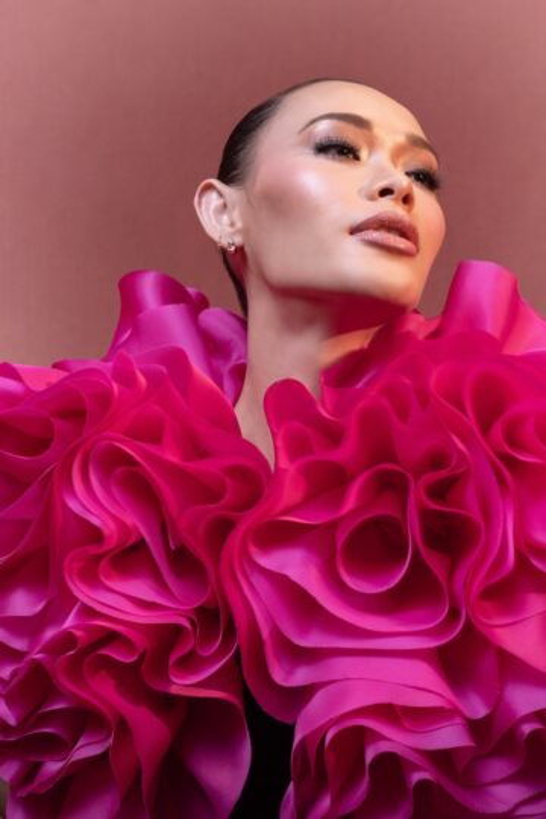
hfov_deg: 26.0
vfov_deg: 38.2
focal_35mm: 52
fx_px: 1183
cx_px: 273
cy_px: 410
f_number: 8
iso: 200
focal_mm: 35
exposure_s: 1/15
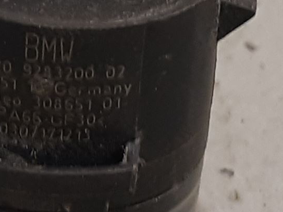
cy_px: -10
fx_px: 802
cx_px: 81
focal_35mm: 98
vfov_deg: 14.8
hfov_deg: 19.9
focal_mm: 3.93
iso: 100
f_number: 1.7
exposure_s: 1/50
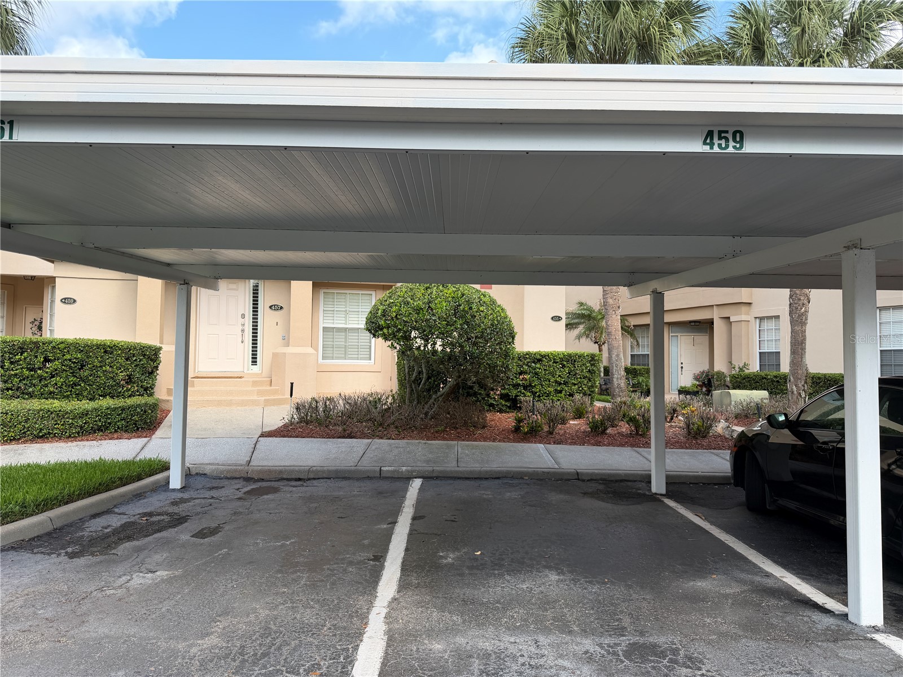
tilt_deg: +2.8
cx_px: 452
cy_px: 338
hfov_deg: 71.6
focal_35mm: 24
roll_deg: -0.3
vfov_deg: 56.8
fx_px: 626
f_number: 1.78
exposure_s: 1/1060
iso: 80
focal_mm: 6.76
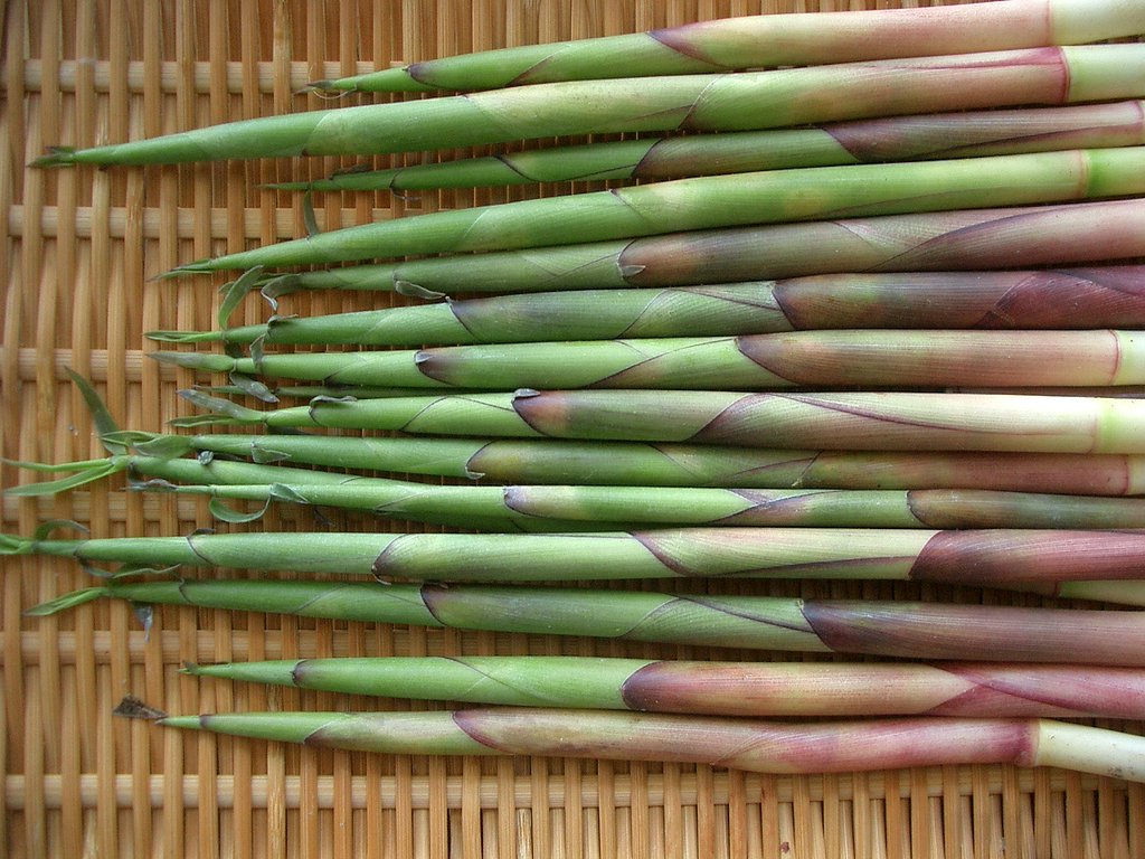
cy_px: 430
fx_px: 1158
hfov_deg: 52.6
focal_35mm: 35
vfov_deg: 40.7
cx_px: 572
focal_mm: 5.8
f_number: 2.6
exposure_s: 1/60
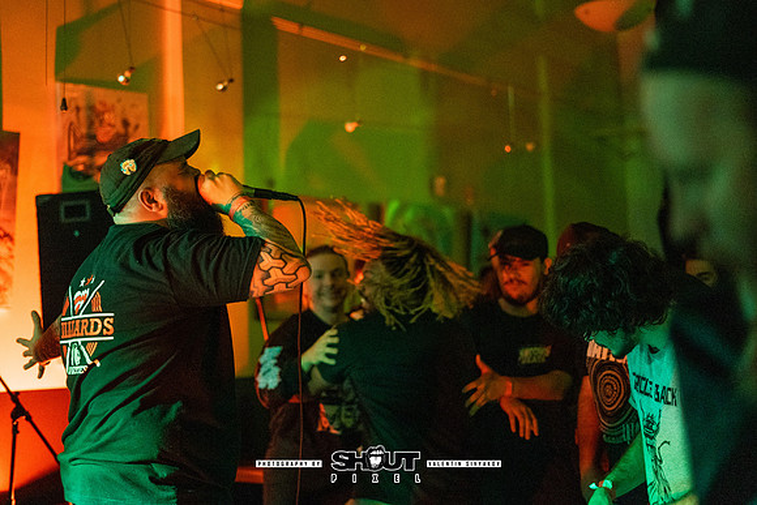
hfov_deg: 36.1
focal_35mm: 55
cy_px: 234
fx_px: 1160
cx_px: 344
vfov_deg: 24.6
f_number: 1.8
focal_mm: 50
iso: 4000
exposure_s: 1/200
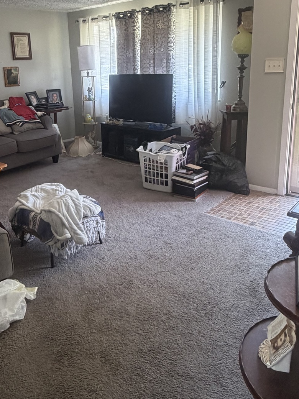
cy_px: 149
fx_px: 357
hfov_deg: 45.1
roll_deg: +3.3
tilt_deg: -14.7
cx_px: 113
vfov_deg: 57.6
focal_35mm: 31
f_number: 2.2
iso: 320
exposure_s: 1/77
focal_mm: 2.22
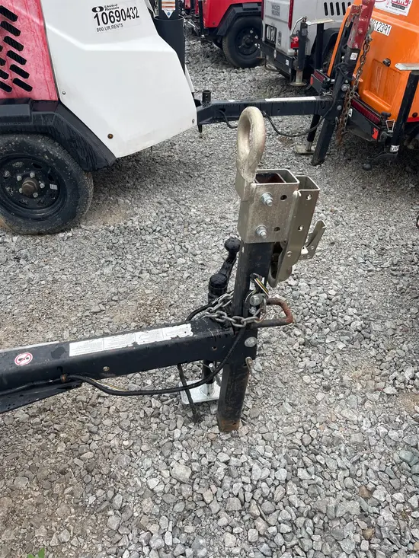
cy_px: 279
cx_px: 210
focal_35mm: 26
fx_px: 419
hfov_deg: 53.1
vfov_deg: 67.3
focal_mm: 5.1
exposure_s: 1/602
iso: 50
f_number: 1.6
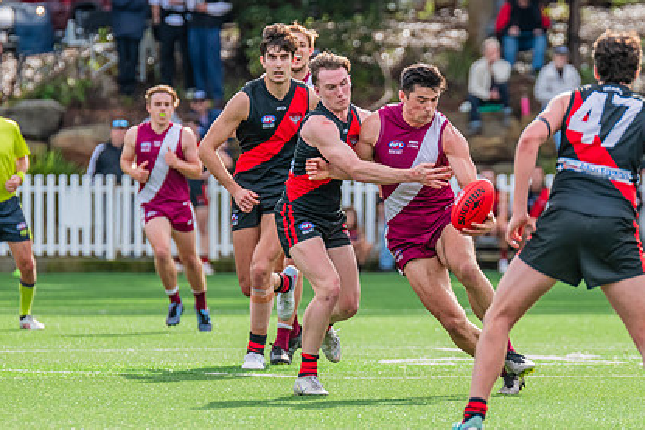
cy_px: 197
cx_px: 438
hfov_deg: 3.4
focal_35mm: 598
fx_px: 10717
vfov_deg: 2.3
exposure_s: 1/1250
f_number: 6.3
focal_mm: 360
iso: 800
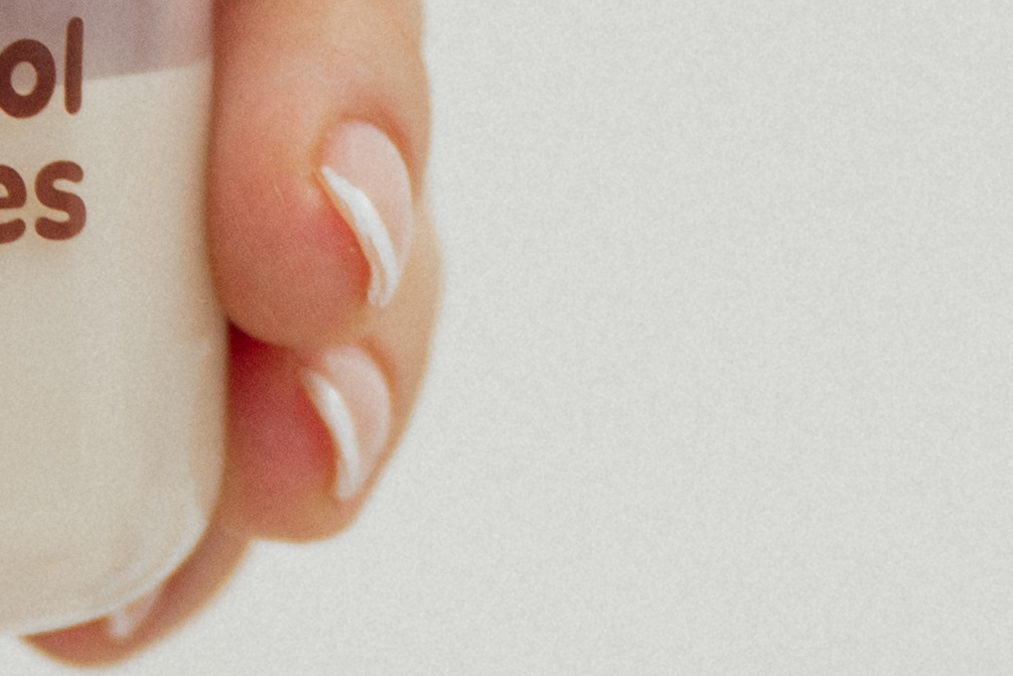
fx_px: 36949
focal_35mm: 1313
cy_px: 1594
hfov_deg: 1.6
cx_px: -372
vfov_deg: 1.0
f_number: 2.8
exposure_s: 1/250
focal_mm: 139
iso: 200
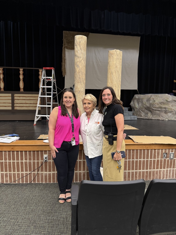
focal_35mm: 24
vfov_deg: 71.6
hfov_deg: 56.8
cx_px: 88
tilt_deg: -6.3
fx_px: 163
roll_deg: -0.9
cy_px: 118
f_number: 1.78
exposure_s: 1/60
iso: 200
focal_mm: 6.76
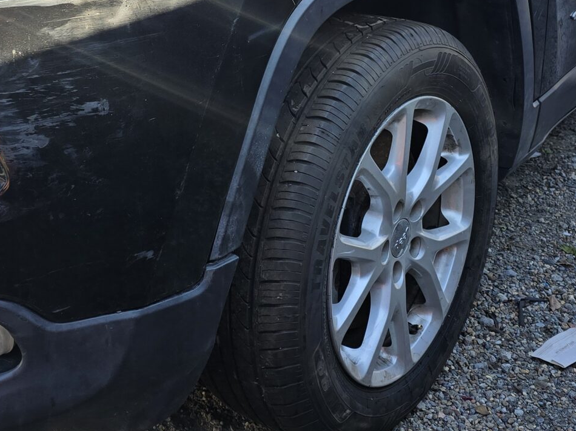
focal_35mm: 62
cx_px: 187
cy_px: 41
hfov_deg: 30.9
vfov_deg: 23.0
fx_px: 1031
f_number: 1.7
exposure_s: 1/296
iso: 12
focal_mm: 6.3
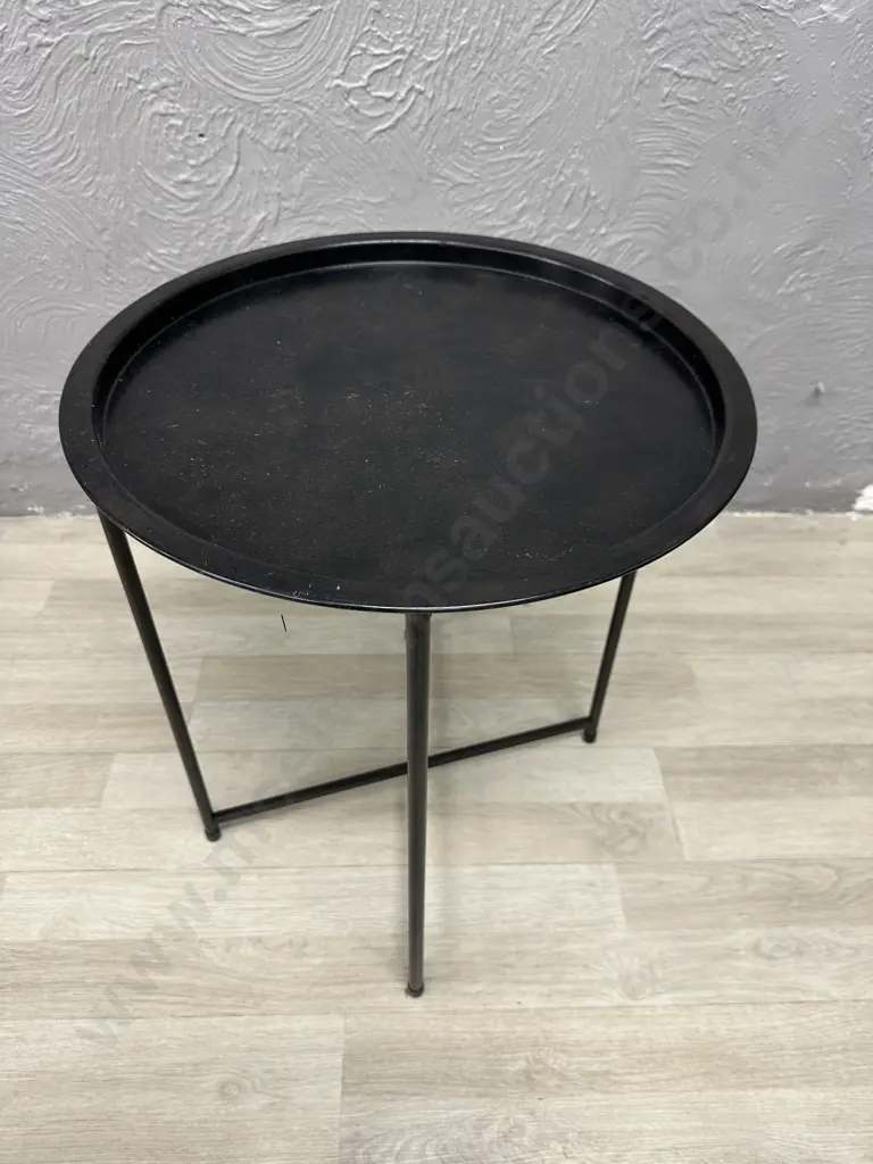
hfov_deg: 56.8
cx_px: 436
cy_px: 582
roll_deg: -1.8
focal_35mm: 24
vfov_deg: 71.6
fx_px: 807
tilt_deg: -44.8
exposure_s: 1/50
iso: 125
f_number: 1.78
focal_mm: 6.86
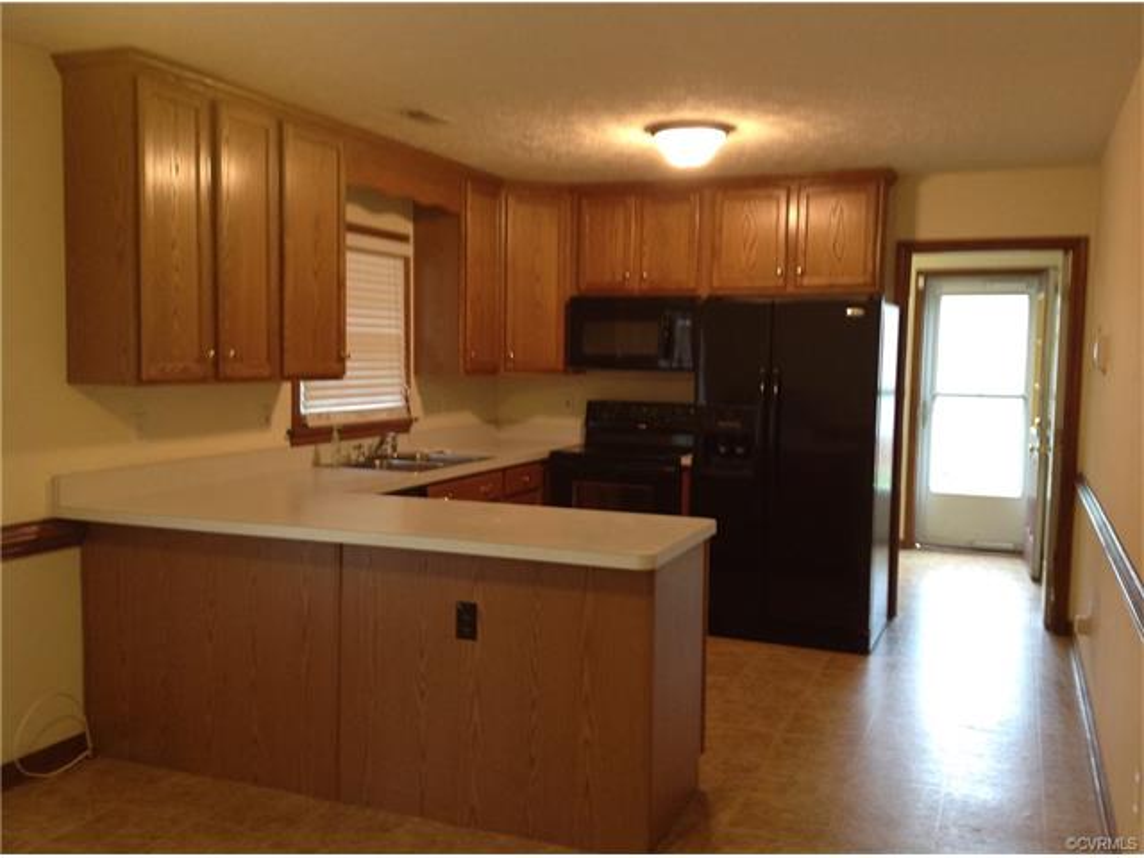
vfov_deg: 40.7
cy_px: 429
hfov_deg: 52.6
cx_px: 572
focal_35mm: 35
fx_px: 1157
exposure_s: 1/15
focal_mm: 4.28
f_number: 2.4
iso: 125
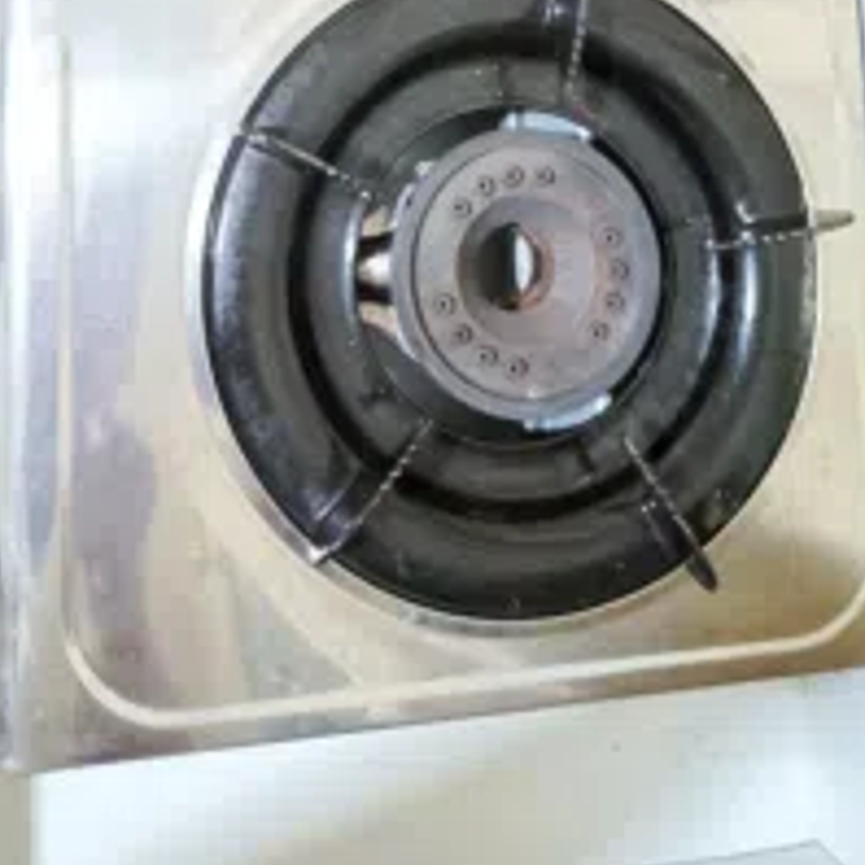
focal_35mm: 41
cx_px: 319
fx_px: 1159
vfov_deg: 36.7
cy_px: 0
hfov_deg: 40.6
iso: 7787
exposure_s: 1/20
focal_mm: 5.25
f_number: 1.75
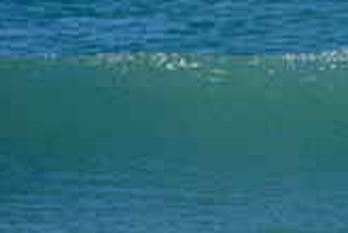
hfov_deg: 1.1
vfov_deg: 0.7
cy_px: 259
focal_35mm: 1953
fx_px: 18913
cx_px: 669
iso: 180
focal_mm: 500
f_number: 5.6
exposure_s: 1/2000
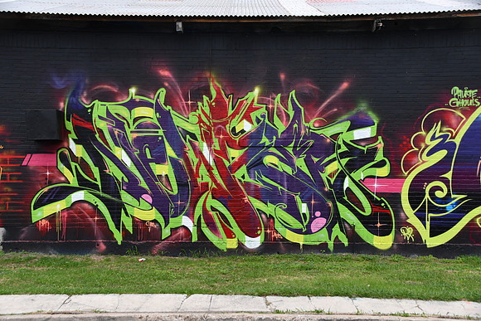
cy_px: 160
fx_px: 641
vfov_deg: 28.1
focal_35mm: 48
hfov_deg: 41.1
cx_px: 240
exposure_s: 1/250
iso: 320
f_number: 5.6
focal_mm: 32
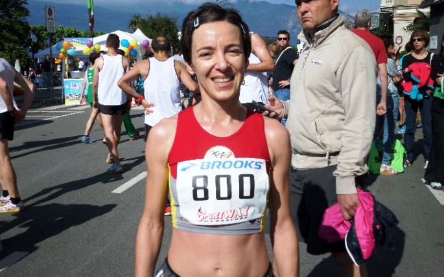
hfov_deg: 49.3
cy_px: 115
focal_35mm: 40
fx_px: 484
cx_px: 219
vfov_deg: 31.9
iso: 80
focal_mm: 6.7
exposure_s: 1/1500
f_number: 3.7
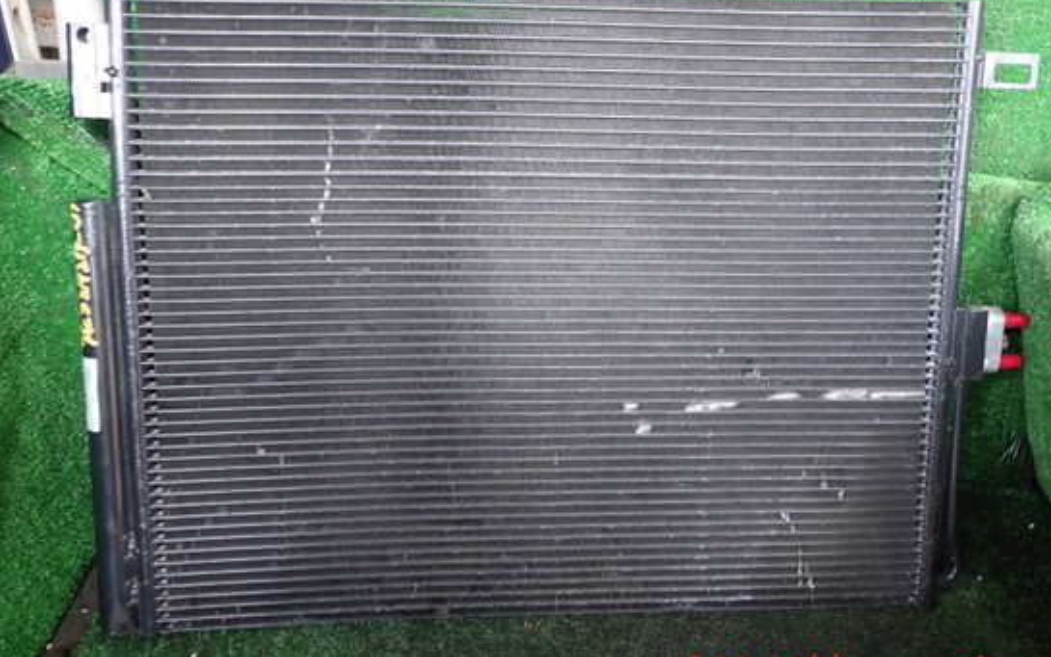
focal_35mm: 35
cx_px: 548
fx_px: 1003
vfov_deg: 36.2
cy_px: 266
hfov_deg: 55.3
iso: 160
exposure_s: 1/60
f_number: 2.3
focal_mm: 5.4
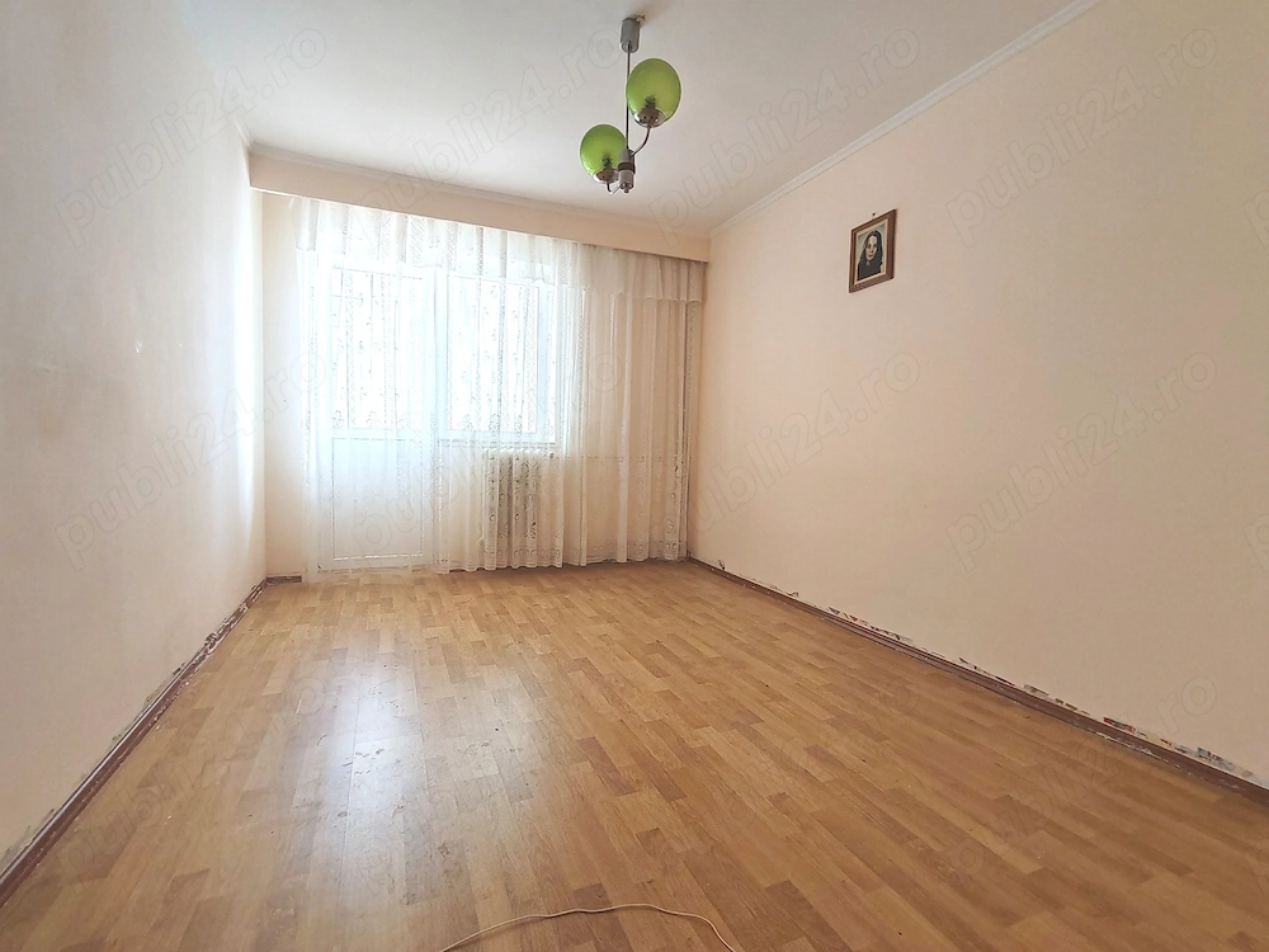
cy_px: 476
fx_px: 587
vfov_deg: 78.1
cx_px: 634
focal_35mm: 16
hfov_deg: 94.5
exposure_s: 1/50
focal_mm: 1.96
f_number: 2.2
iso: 64
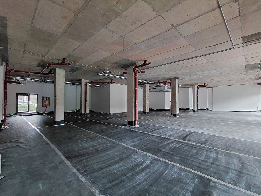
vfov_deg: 78.1
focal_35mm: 16
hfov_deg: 94.5
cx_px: 130
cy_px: 98
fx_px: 121
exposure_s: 1/60
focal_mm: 1.64
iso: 100
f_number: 2.2
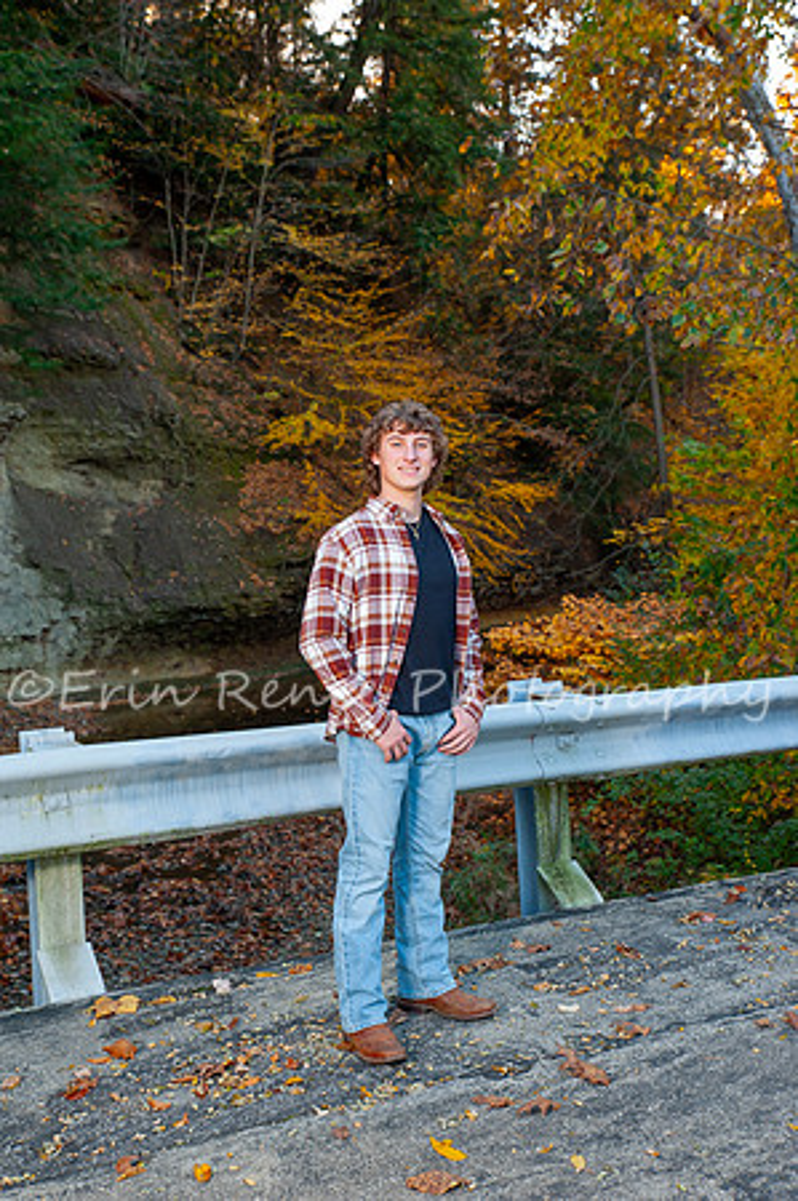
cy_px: 600
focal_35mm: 42
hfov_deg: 31.8
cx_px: 399
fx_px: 1400
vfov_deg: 46.4
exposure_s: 1/160
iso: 400
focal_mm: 42
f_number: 6.3
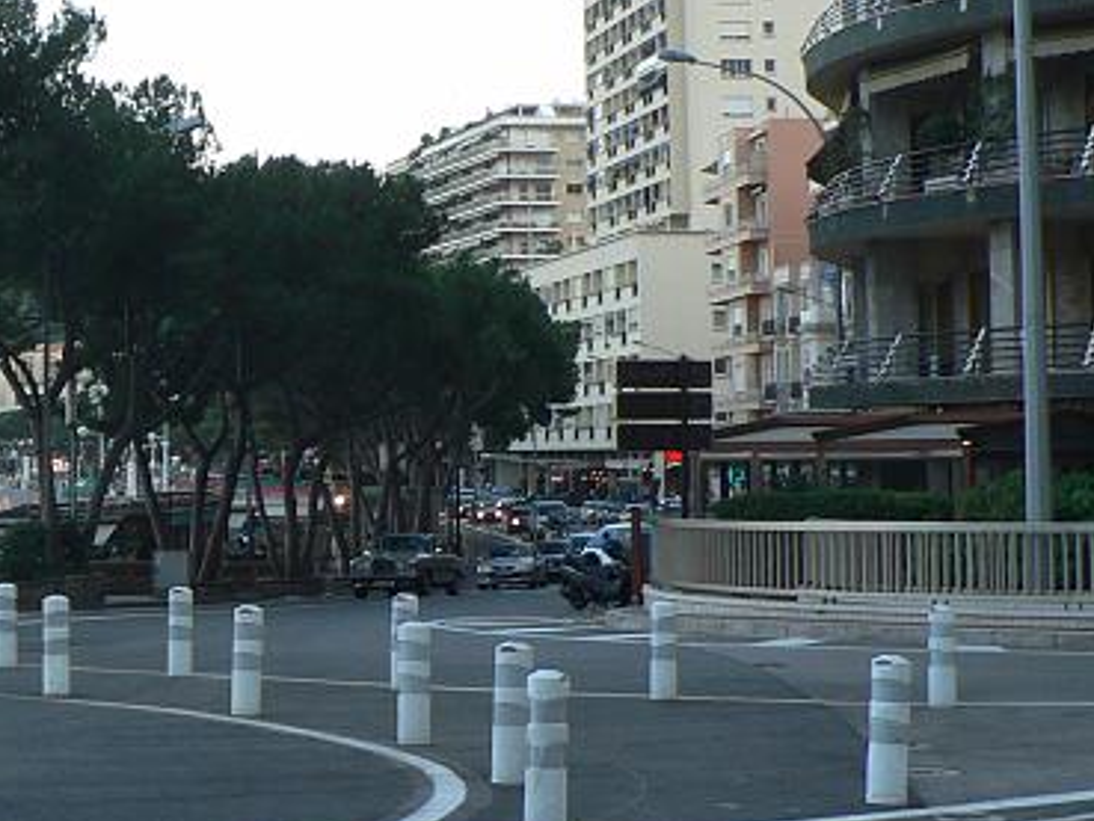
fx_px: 2466
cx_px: 18
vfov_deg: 18.9
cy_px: 379
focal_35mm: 78
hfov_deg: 24.0
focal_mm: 6
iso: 80
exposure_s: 1/100
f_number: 3.2
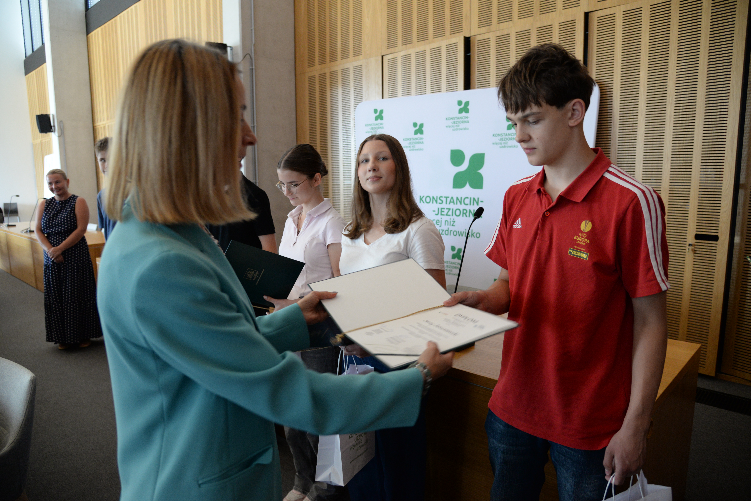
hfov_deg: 73.7
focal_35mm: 24
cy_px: 250
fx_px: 501
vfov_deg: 53.2
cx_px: 376
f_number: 4
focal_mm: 24
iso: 1600
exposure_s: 1/30
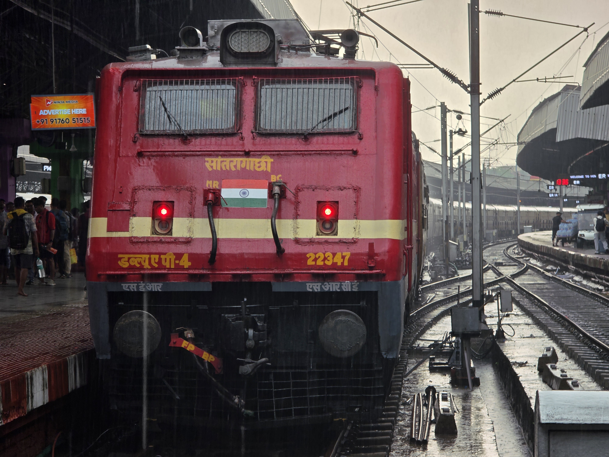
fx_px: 2023
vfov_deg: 12.9
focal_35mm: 115
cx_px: 304
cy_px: 228
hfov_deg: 17.1
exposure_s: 1/53.3
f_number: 3.4
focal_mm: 18.6
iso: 40
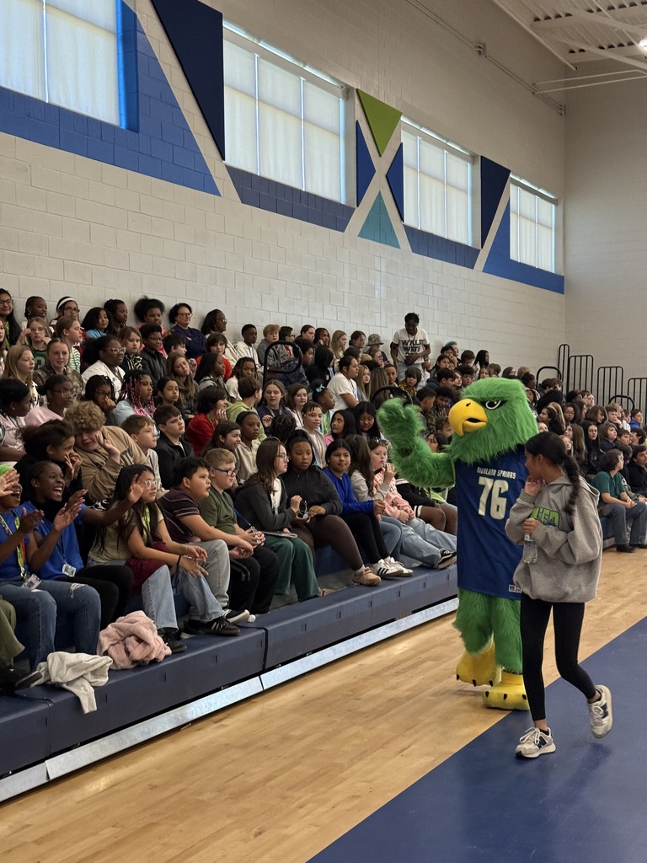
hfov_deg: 30.3
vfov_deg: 39.7
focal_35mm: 48
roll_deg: +1.4
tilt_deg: -5.8
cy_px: 432
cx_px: 324
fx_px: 1196
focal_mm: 6.76
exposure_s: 1/124
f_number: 1.78
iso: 160
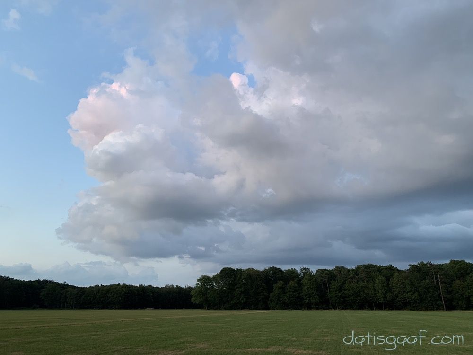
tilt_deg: +20.3
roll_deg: +0.6
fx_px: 355
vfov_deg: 53.1
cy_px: 178
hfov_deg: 67.3
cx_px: 236
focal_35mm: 26
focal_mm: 4.25
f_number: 1.8
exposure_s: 1/121
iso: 100
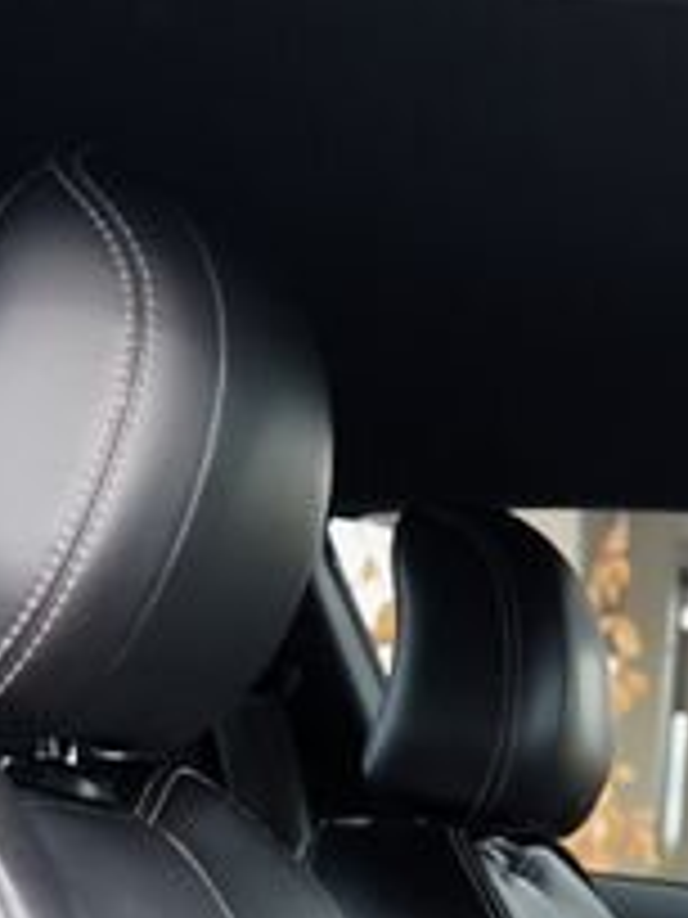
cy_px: 1384
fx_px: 3074
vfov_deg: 15.6
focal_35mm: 116
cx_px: 1421
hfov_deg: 11.4
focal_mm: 24
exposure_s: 1/60
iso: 100
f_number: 4
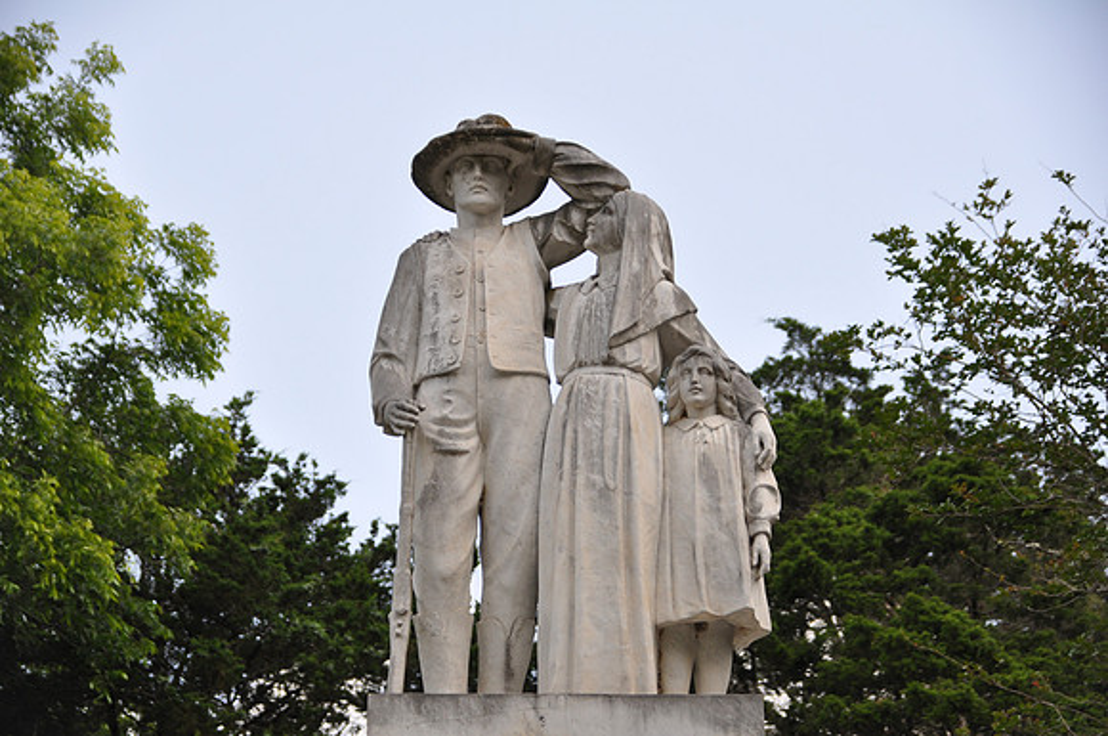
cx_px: 554
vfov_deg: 11.1
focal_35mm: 123
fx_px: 3780
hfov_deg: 16.7
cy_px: 368
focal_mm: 82
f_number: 5.6
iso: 320
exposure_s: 1/500
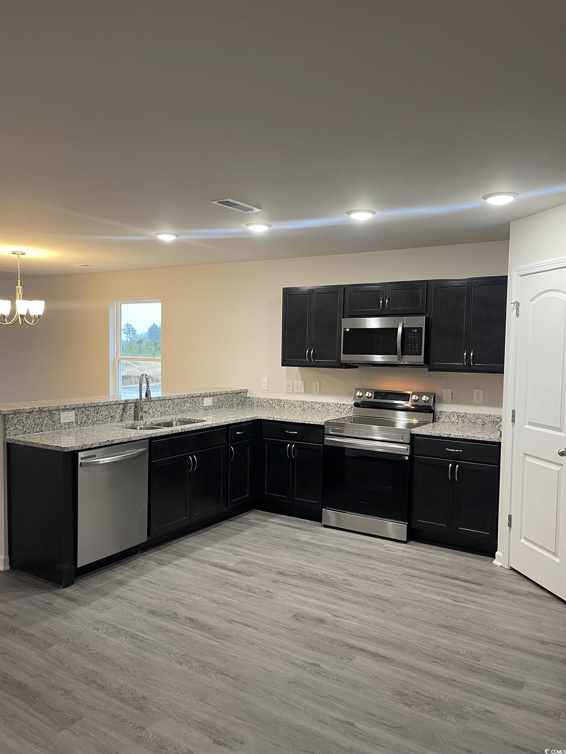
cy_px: 377
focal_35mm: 25
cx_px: 283
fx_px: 545
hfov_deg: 54.9
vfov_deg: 69.4
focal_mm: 5.1
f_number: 1.6
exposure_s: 1/60
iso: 125
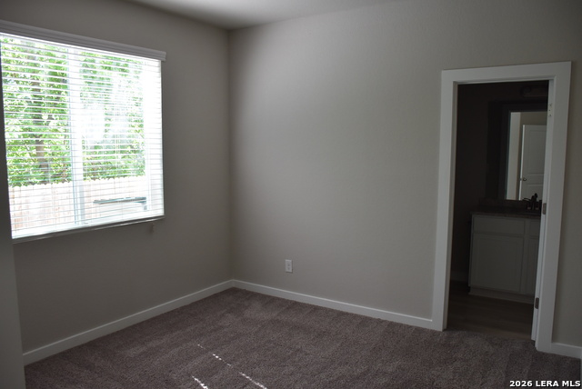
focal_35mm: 27
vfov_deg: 48.0
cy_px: 194
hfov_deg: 67.3
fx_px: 437
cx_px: 291
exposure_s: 1/60
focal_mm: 18
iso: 560
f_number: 4
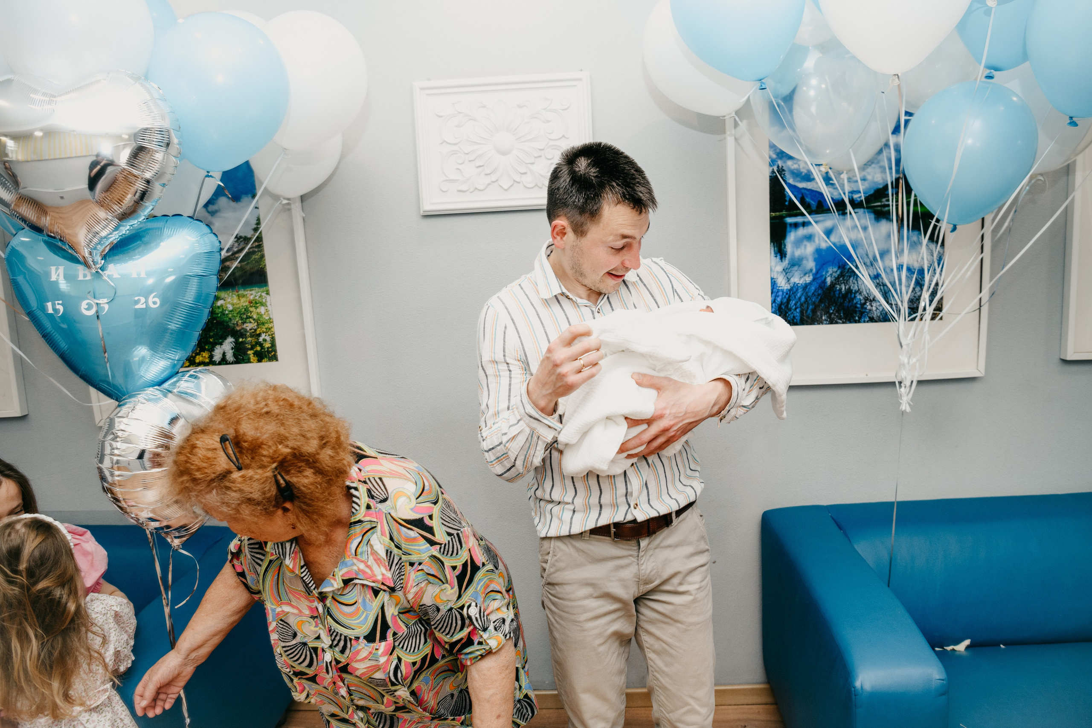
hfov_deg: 73.7
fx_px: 728
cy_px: 364
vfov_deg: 53.1
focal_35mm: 24
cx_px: 546
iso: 500
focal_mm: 24
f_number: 4.5
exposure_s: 1/160
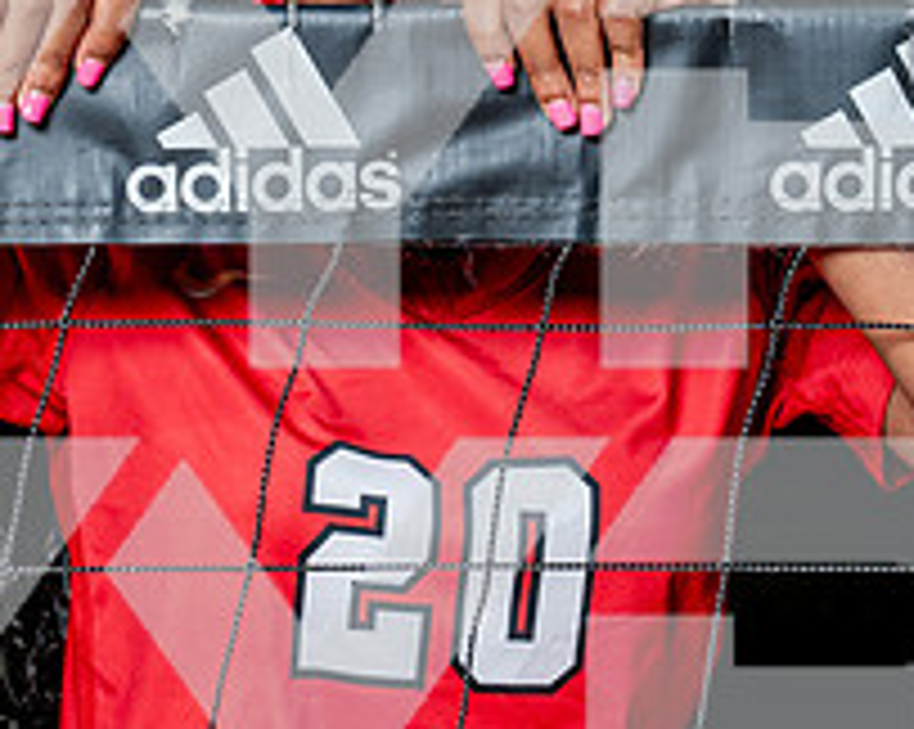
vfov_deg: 7.9
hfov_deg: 9.9
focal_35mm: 195
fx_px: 5270
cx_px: 513
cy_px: 133
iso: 250
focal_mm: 70
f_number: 8
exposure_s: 1/250
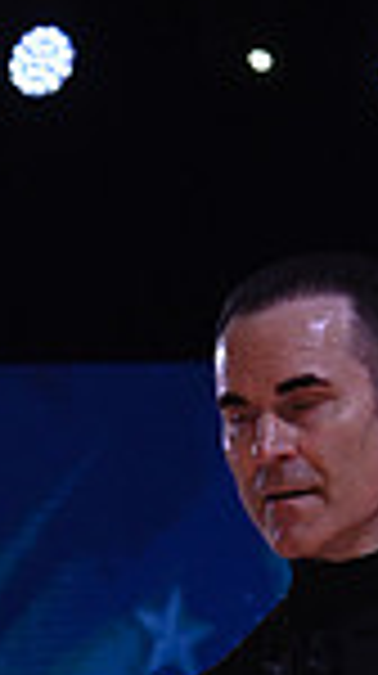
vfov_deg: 7.4
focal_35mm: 284
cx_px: -101
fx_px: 5078
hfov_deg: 4.2
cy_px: 1287
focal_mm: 70
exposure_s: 1/320
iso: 800
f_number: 9
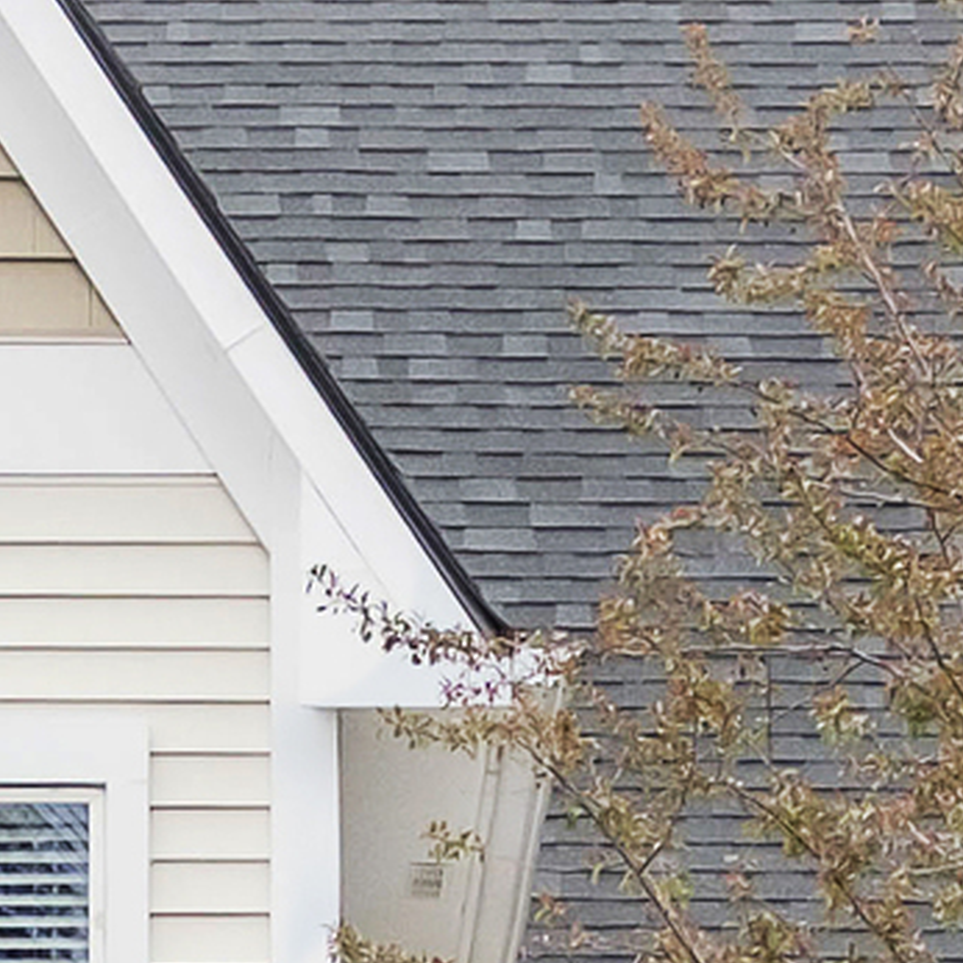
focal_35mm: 317
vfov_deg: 5.4
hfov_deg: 5.5
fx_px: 9977
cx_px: 131
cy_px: 1681
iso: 500
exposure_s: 1/1000
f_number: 4
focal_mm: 28
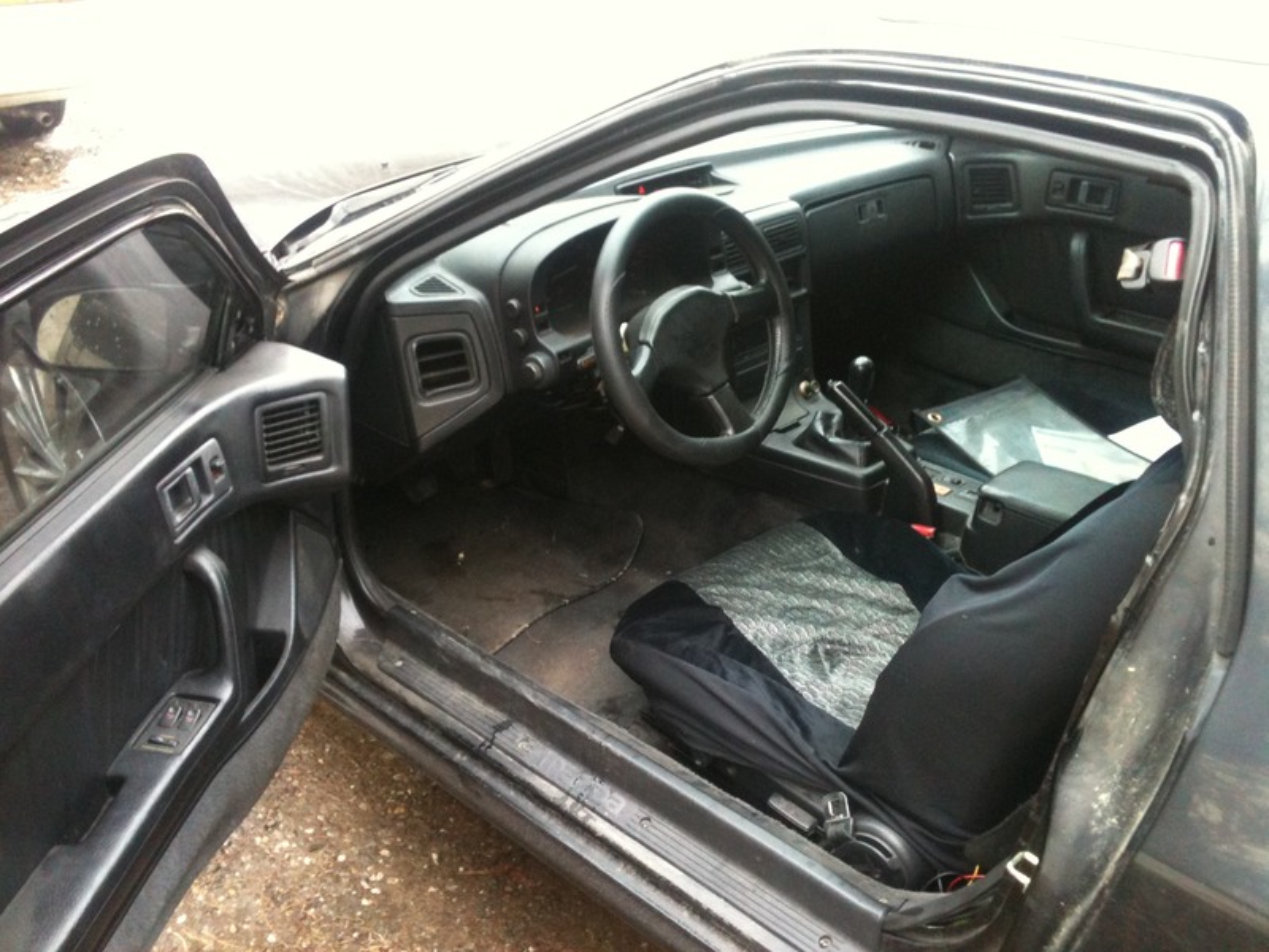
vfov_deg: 40.7
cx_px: 634
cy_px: 476
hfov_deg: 52.6
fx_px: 1283
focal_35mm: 35
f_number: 2.8
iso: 160
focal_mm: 3.85
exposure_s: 1/17
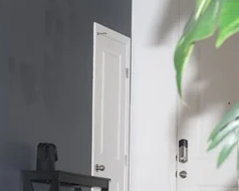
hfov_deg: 10.7
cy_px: 109
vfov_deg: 8.7
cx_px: -38
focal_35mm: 178
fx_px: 1258
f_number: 5.6
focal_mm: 44
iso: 320
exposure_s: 1/60
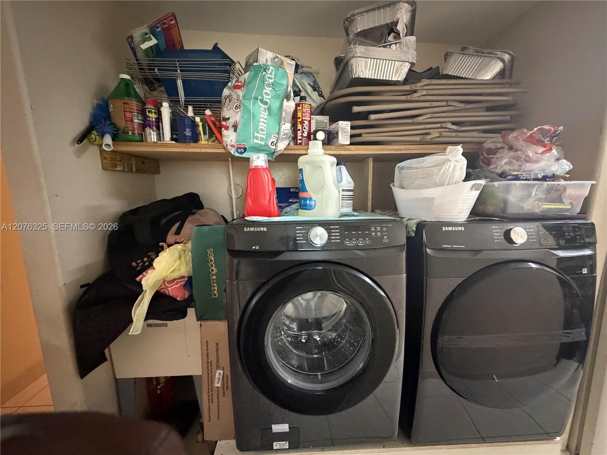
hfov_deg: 102.1
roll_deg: +0.5
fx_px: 245
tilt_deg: -9.3
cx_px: 304
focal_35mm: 14
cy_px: 228
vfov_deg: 85.7
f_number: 2.2
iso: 1250
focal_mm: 2.22
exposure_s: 1/30
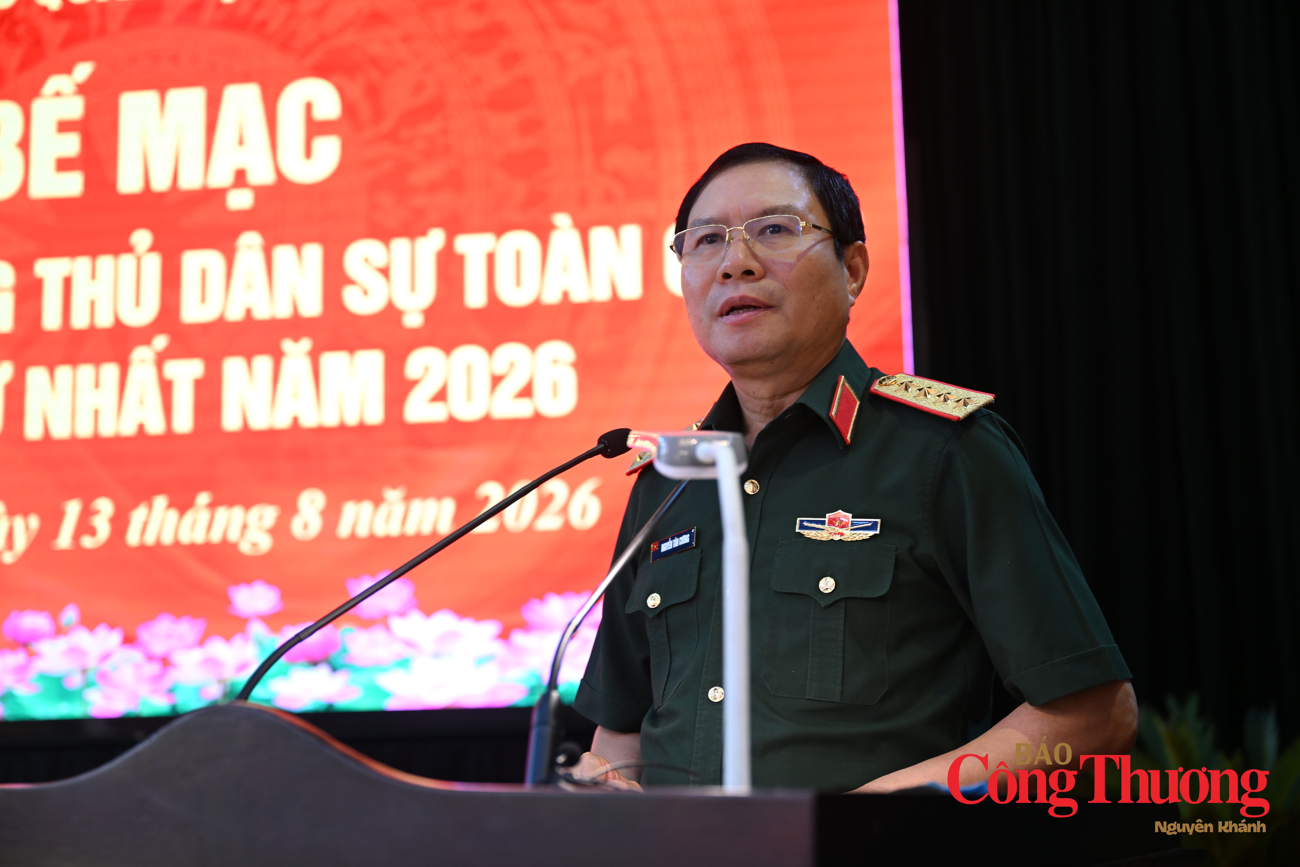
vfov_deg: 25.5
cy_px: 434
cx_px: 650
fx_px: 1914
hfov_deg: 37.5
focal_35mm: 53
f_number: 3.5
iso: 800
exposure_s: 1/100
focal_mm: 53
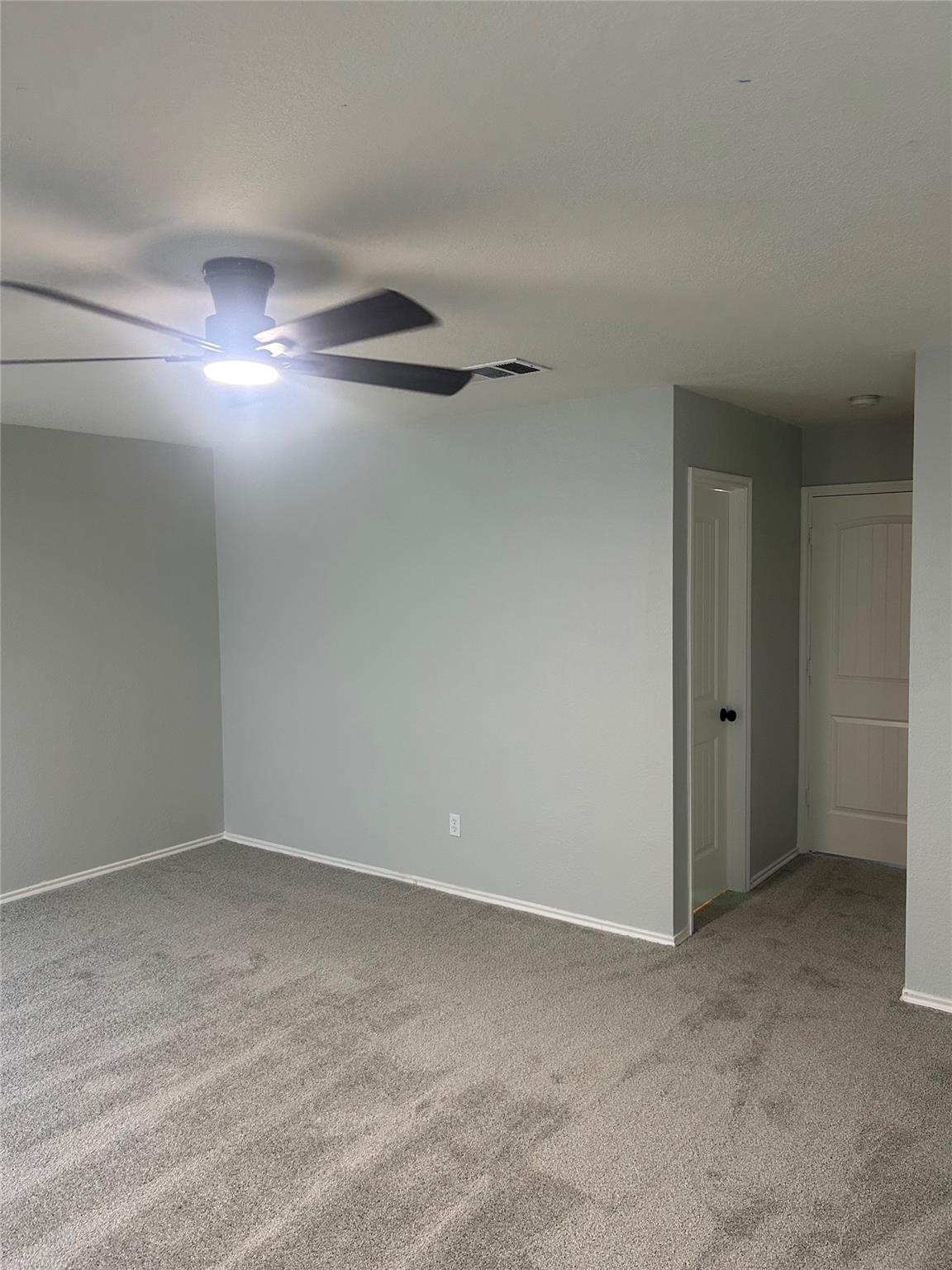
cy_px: 635
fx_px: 953
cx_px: 476
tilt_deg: -4.0
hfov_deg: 53.1
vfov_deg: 67.3
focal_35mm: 26
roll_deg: +0.3
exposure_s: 1/60
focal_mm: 5.7
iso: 160
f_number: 1.5
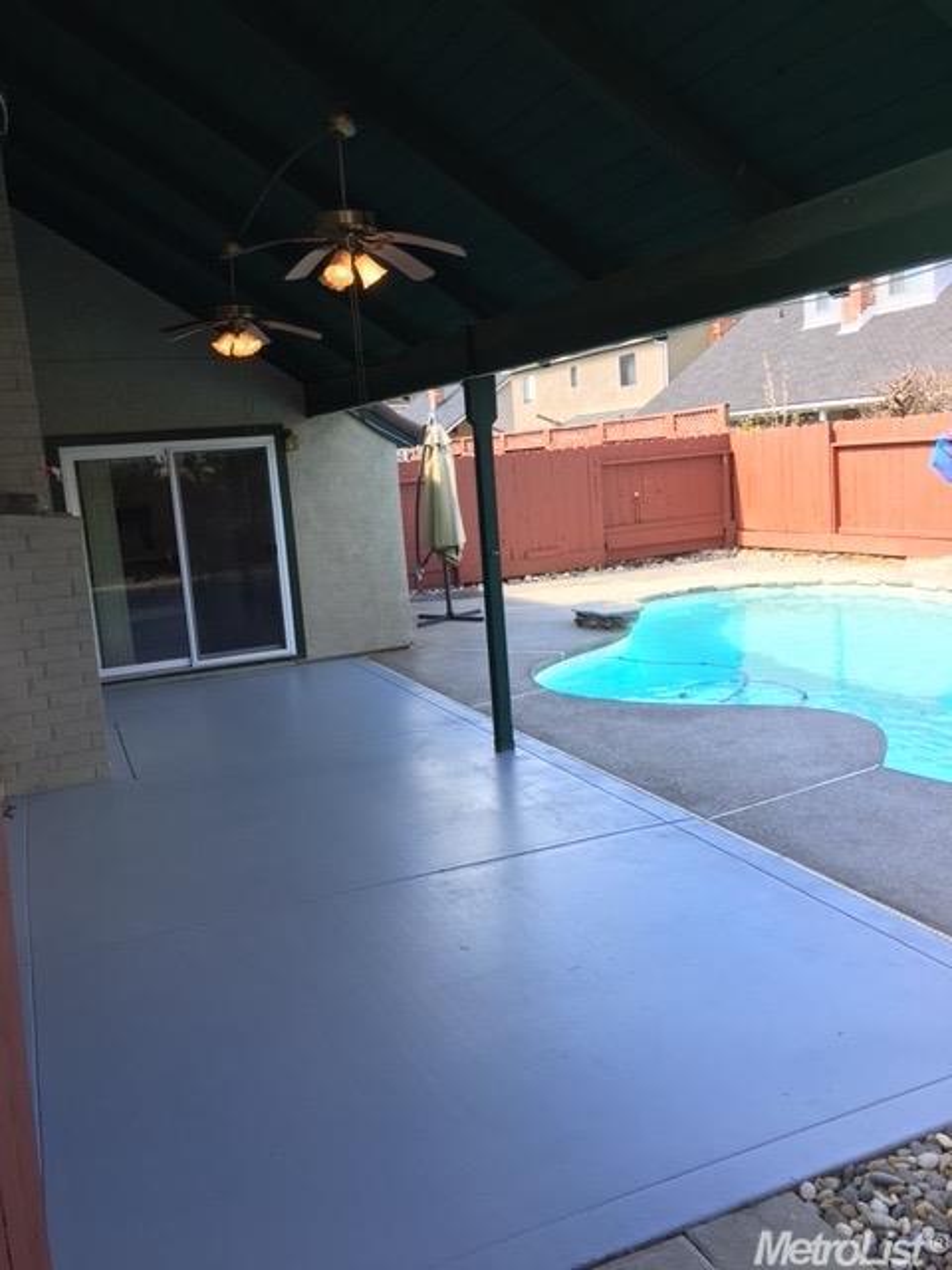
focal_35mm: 29
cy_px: 635
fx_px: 1063
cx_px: 476
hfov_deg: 48.2
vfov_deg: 61.7
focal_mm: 4.15
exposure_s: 1/148
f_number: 2.2
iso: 25
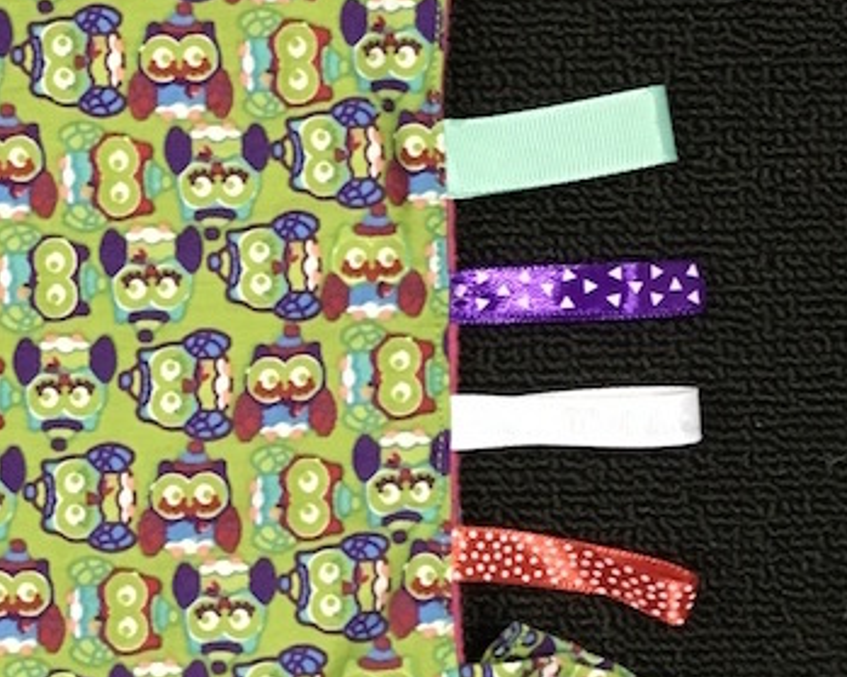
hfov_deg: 21.7
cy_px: 235
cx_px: -100
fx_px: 2080
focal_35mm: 83
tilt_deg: -85.4
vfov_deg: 18.4
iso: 200
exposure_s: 1/20
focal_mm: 4.15
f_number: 2.2
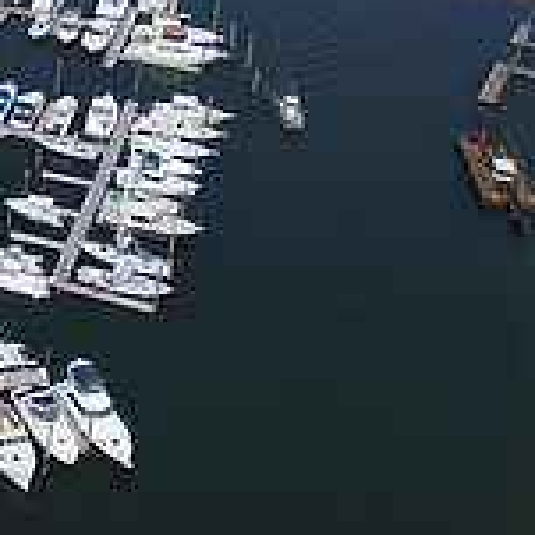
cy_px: 16
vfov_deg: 24.4
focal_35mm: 68
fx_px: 1189
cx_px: -223
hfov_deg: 21.9
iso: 100
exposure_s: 1/1650
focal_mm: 3.61
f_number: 2.8
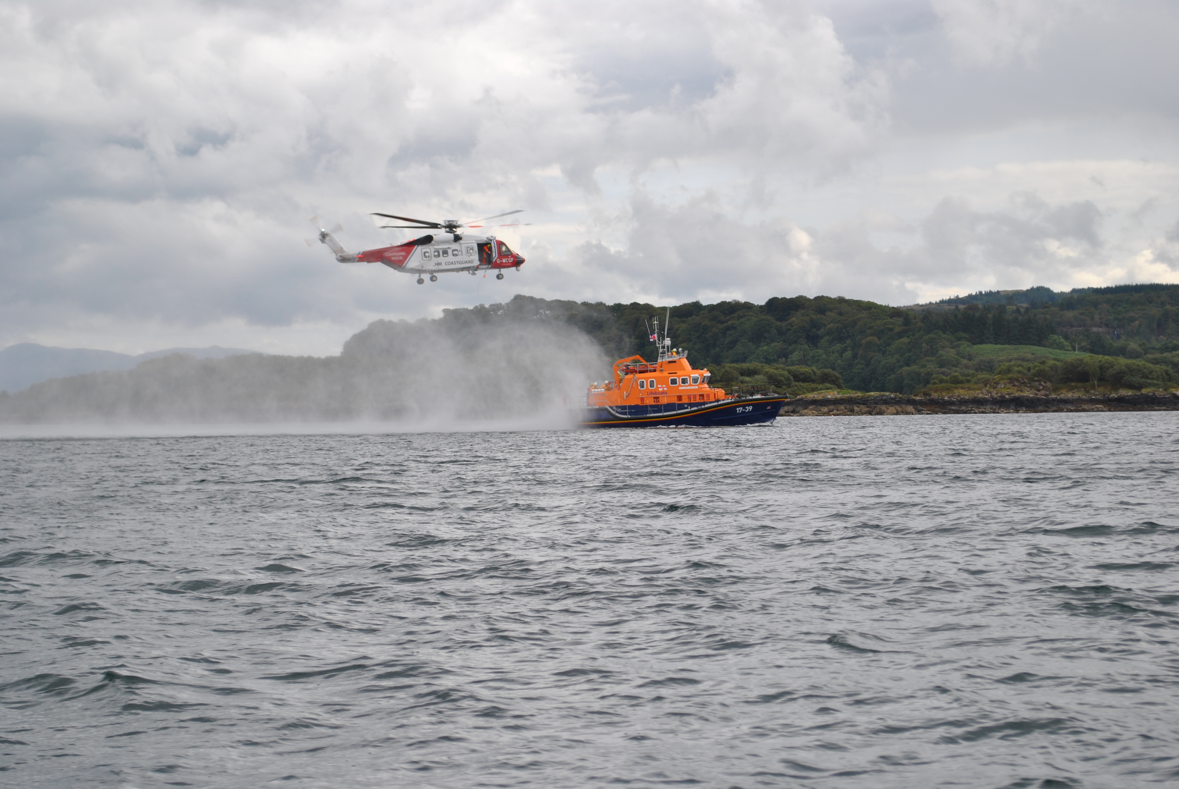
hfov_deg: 24.6
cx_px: 590
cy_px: 394
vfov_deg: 16.6
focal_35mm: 82
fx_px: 2705
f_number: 9
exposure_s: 1/320
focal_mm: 55
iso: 100
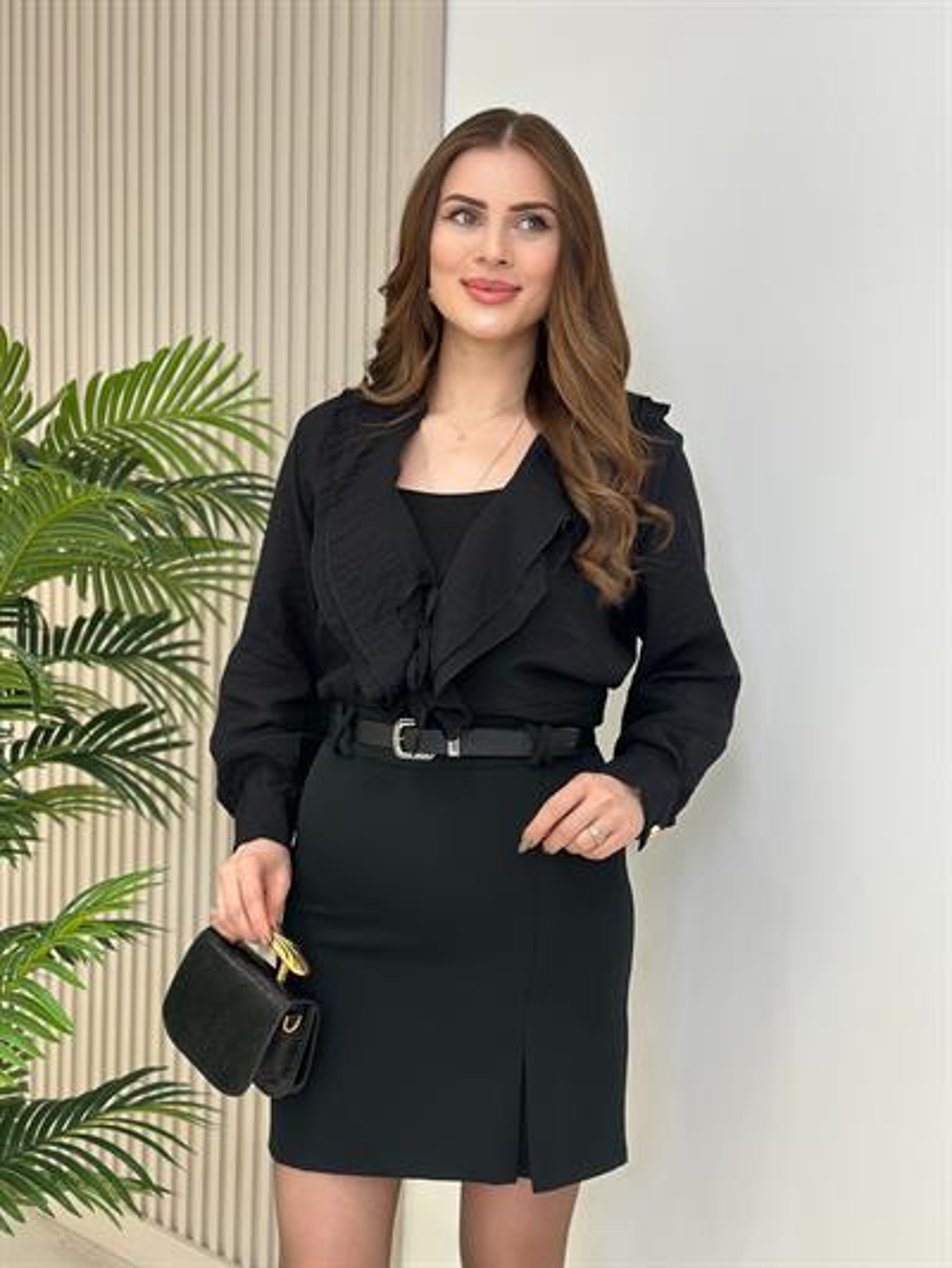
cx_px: 476
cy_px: 634
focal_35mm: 48
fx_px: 1759
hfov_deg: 30.3
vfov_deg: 39.6
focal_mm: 6.86
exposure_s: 1/100
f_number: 1.78
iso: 64
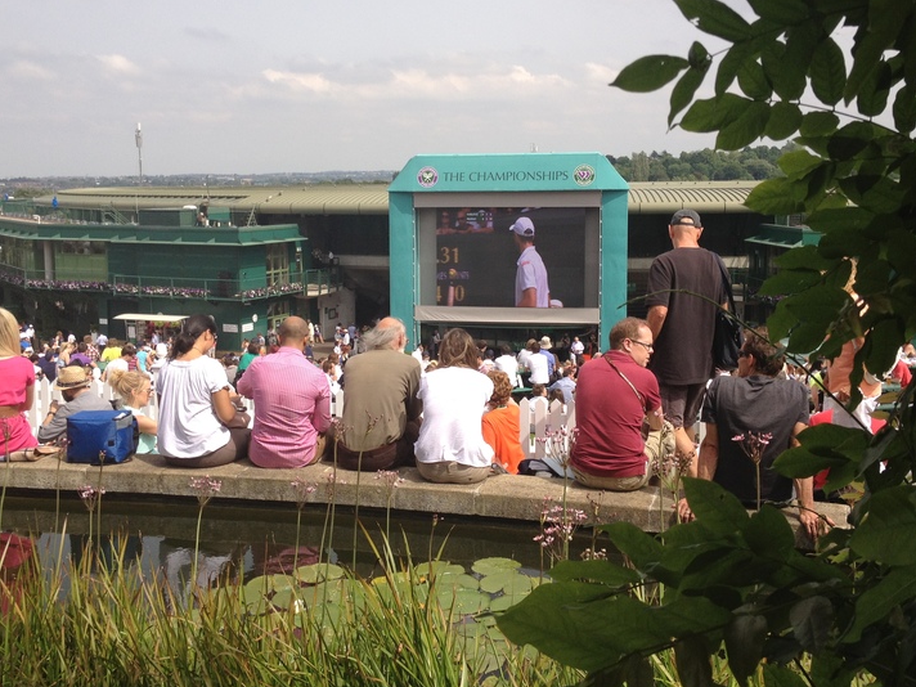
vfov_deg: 33.5
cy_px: 277
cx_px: 447
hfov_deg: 43.8
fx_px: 1138
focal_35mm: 43
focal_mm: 4.28
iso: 64
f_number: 2.4
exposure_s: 1/1330
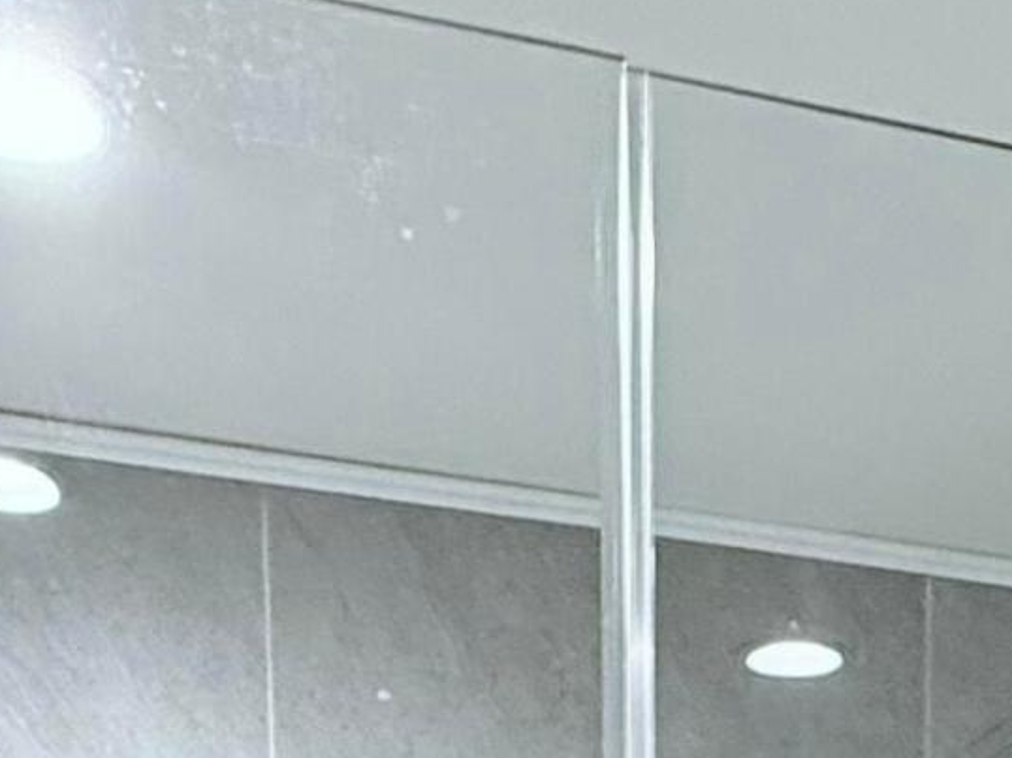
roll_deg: -1.1
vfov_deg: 14.7
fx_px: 2192
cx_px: 875
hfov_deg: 25.3
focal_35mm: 75
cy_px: 1676
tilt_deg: -9.7
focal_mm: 2.22
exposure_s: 1/60
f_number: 2.2
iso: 320
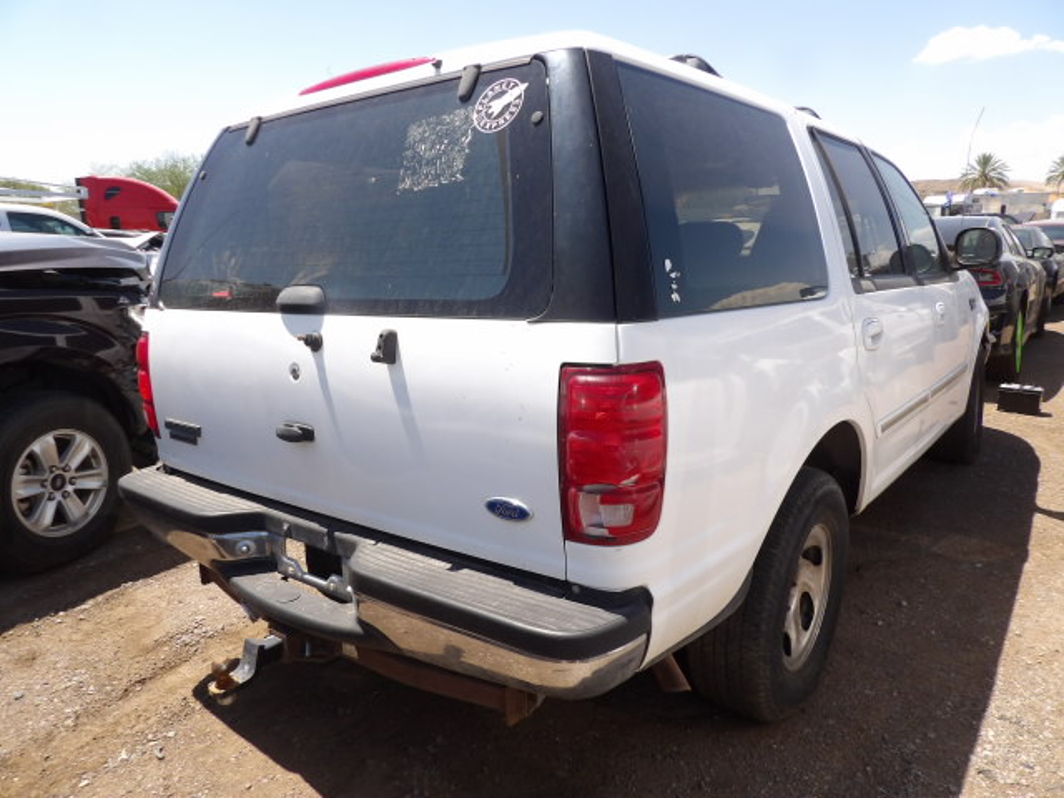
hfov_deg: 71.6
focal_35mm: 24
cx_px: 532
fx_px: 738
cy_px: 399
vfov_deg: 56.8
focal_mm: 4.3
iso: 100
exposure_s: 1/887
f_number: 3.2
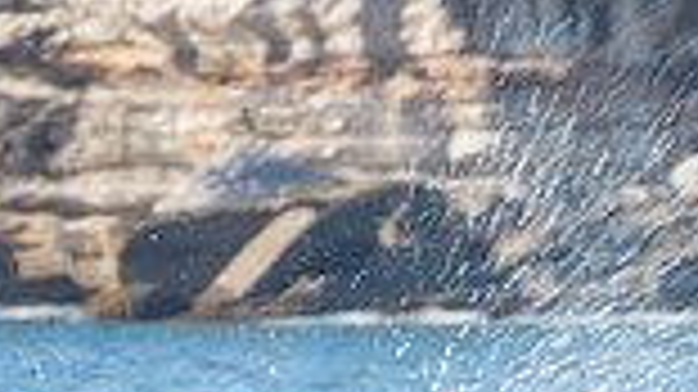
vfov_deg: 0.5
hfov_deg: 0.9
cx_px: 968
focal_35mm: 2355
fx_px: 43564
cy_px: 611
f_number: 18
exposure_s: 1/30
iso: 100
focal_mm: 400
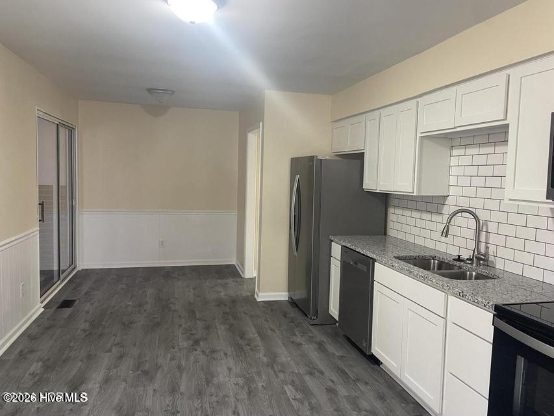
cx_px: 277
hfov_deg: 67.3
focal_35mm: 26
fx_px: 416
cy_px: 208
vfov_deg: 53.1
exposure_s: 1/60
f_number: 1.6
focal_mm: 4.2
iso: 100
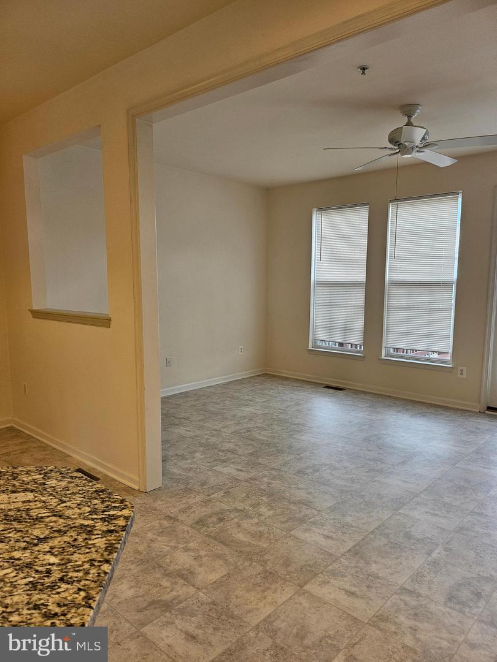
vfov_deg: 71.6
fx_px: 459
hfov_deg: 56.8
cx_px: 248
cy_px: 331
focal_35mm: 24
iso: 64
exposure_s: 1/120
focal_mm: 5
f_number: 1.8
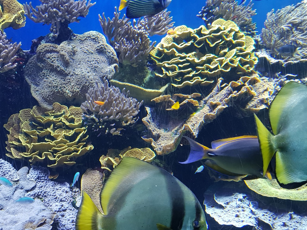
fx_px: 337
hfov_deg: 48.8
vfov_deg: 37.5
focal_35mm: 38
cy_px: 146
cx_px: 133
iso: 125
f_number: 1.7
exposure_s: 1/100
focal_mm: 4.2
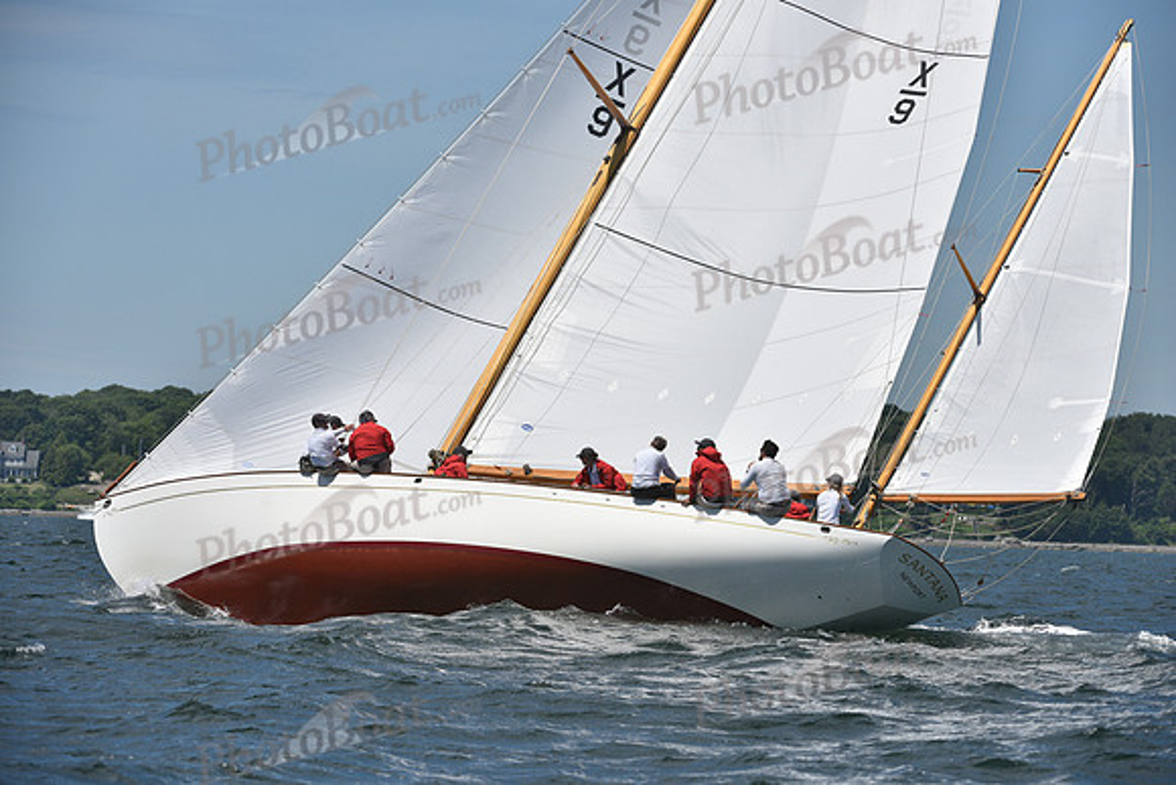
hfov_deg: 10.3
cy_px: 392
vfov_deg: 6.9
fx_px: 6535
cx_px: 588
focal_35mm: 200
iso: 250
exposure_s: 1/1600
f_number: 7.1
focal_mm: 200
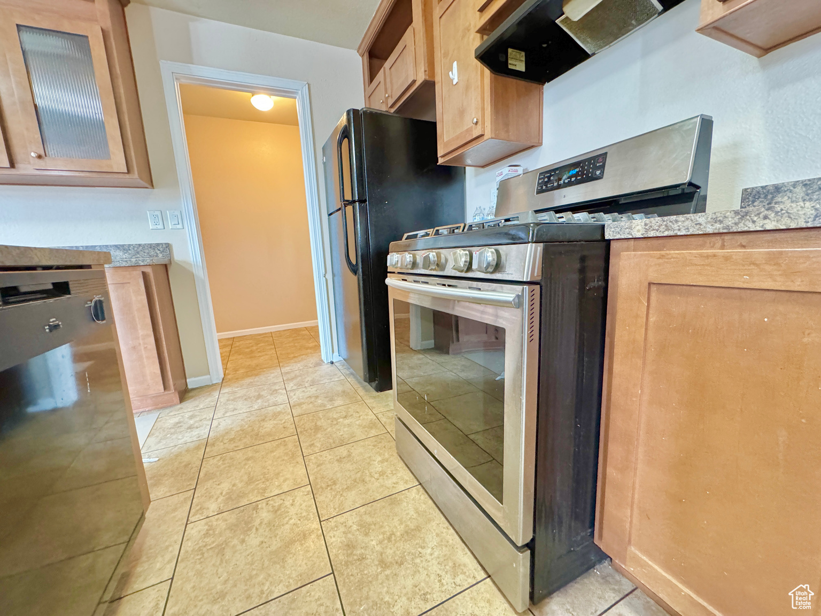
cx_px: 410
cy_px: 308
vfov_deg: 85.7
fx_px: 332
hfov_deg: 102.1
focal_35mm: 14
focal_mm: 2.22
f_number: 2.2
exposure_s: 1/40
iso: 1000
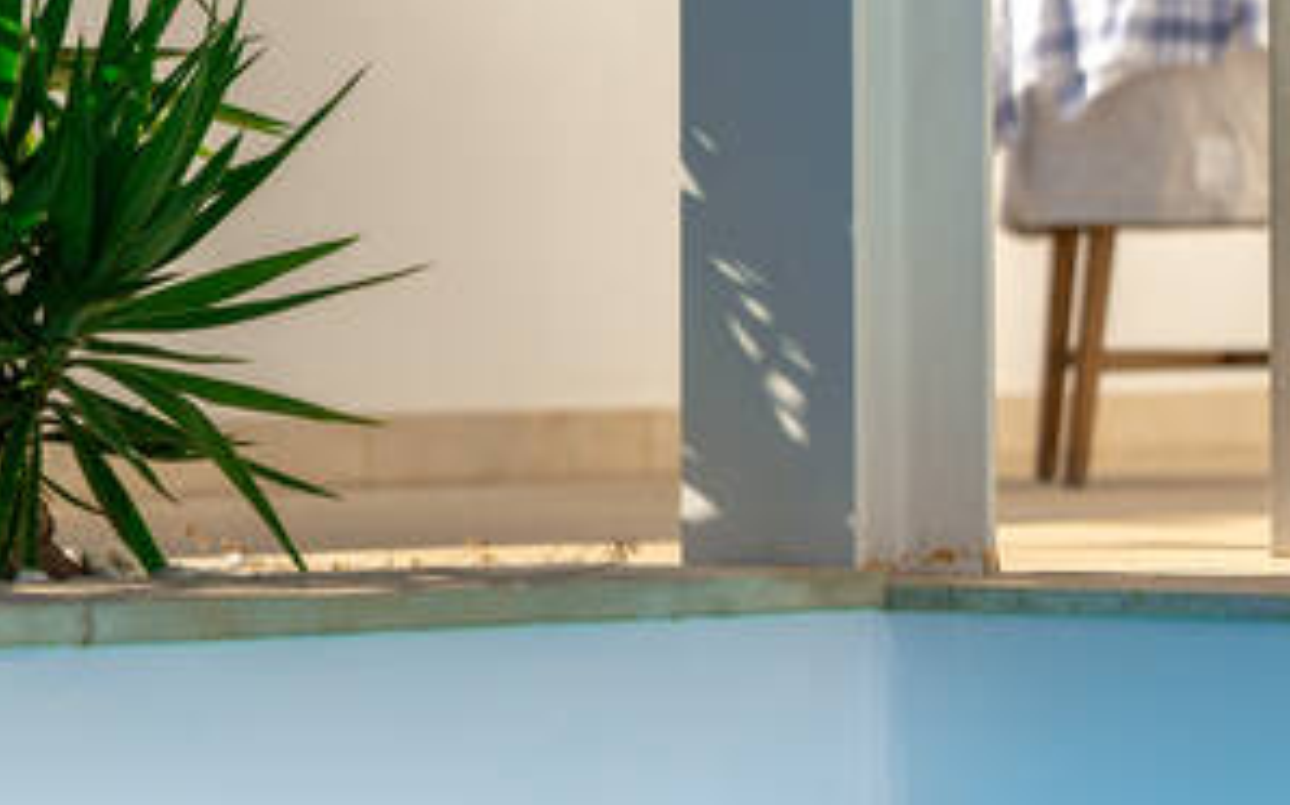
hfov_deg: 9.6
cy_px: -541
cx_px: 576
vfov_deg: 5.9
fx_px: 7661
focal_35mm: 218
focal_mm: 85
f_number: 2
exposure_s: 1/5000
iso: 100
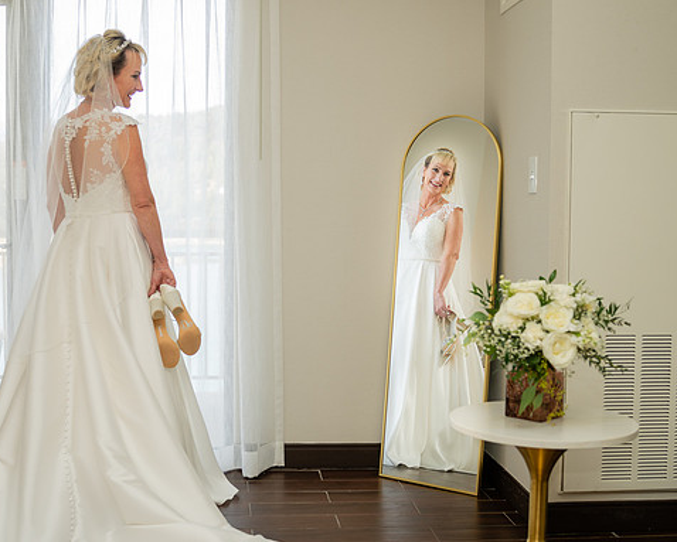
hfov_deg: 40.1
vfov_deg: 32.8
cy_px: 286
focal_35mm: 46
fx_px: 922
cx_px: 260
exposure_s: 1/125
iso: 250
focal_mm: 35
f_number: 2.8
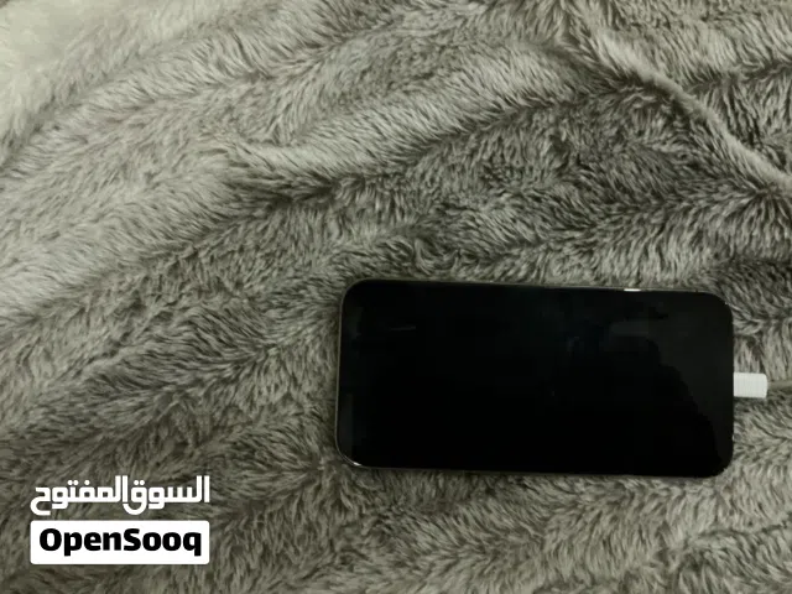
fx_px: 641
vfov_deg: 49.7
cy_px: 297
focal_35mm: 28
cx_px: 396
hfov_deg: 63.4
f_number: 1.8
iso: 640
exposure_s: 1/17
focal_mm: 3
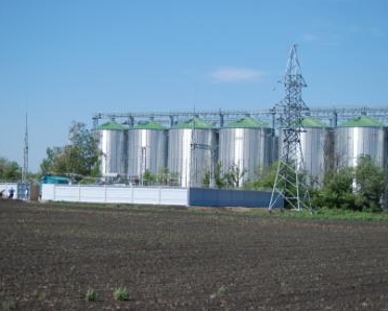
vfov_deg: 3.0
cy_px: 156
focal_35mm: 509
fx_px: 5848
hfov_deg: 3.8
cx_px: 195
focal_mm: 300
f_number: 5.6
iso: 200
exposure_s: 1/1600
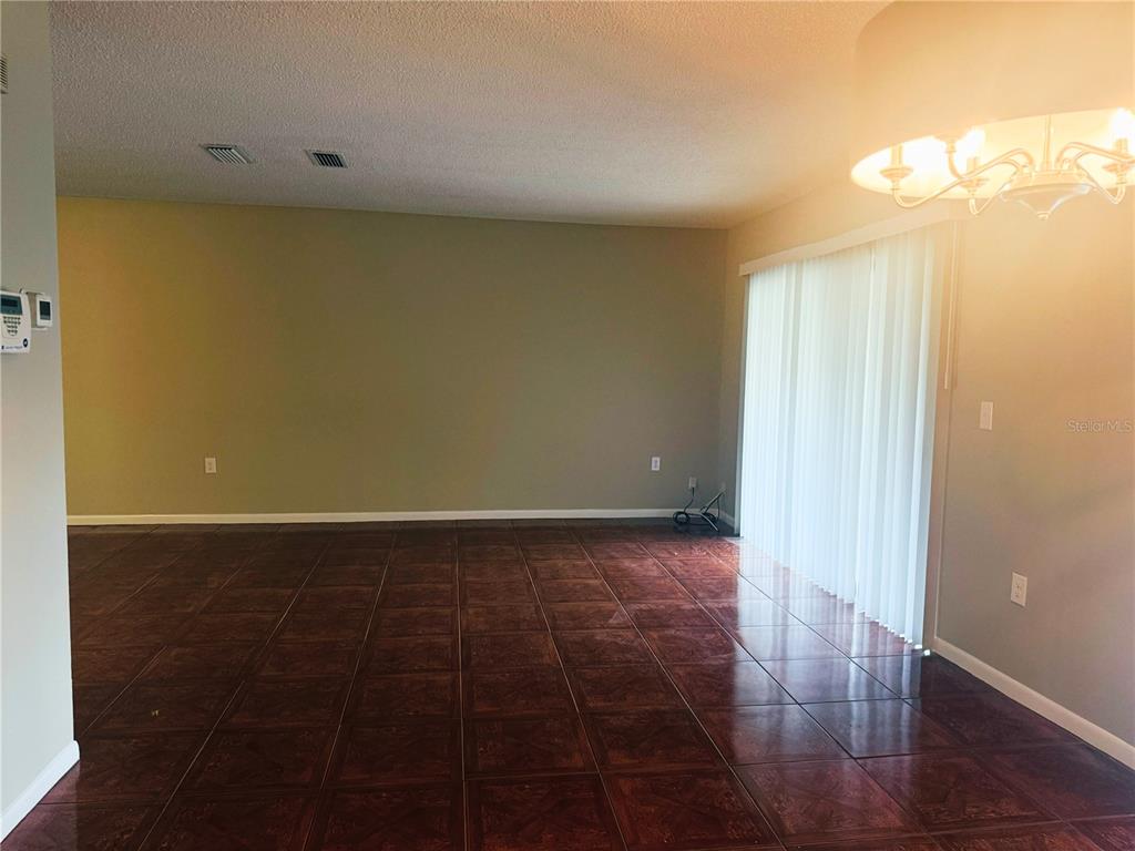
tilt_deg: -3.4
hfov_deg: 71.6
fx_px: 787
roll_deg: -1.7
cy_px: 426
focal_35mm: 24
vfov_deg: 56.8
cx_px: 568
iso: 200
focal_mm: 6.76
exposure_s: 1/120
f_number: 1.78
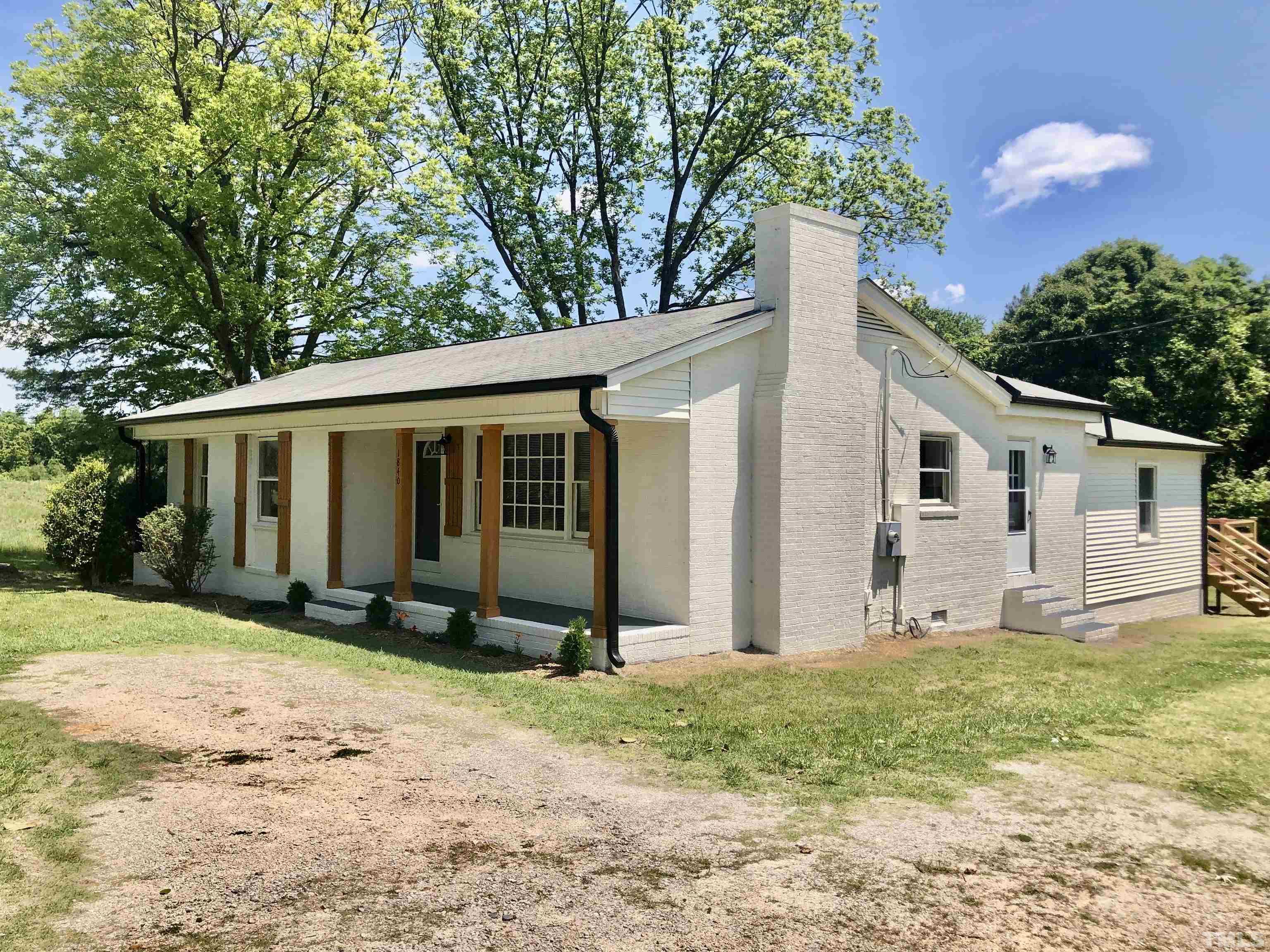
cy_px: 476
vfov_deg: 49.7
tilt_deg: -2.3
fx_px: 1027
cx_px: 635
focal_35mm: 28
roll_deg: +0.3
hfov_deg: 63.4
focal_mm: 3.99
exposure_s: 1/2208
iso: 20
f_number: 1.8
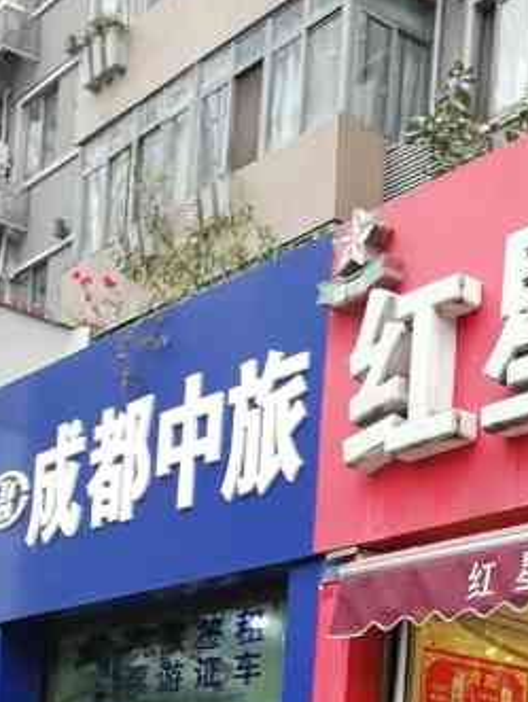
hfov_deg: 18.6
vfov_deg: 22.9
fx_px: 1543
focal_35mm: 76
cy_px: 900
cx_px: 600
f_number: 2.2
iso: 160
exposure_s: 1/100
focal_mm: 3.84
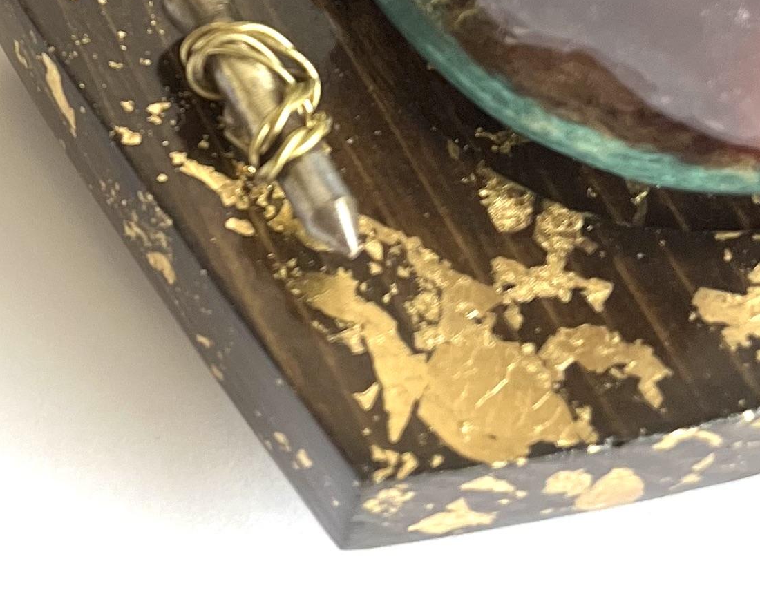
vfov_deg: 15.1
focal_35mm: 93
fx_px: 2092
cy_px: -350
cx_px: -62
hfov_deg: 19.8
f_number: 1.5
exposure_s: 1/107
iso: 125
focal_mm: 5.7
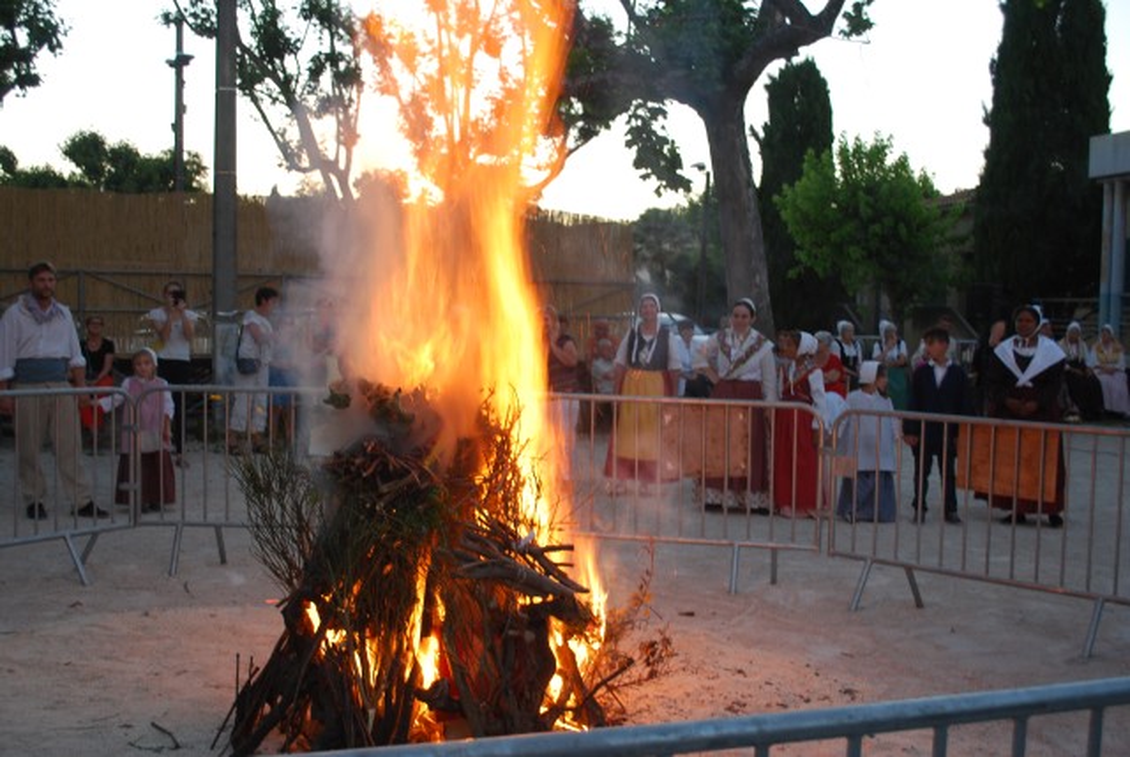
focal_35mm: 39
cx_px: 565
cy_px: 378
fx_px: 1226
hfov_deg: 49.5
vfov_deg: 34.3
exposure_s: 1/25
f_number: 4.2
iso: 200
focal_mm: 26
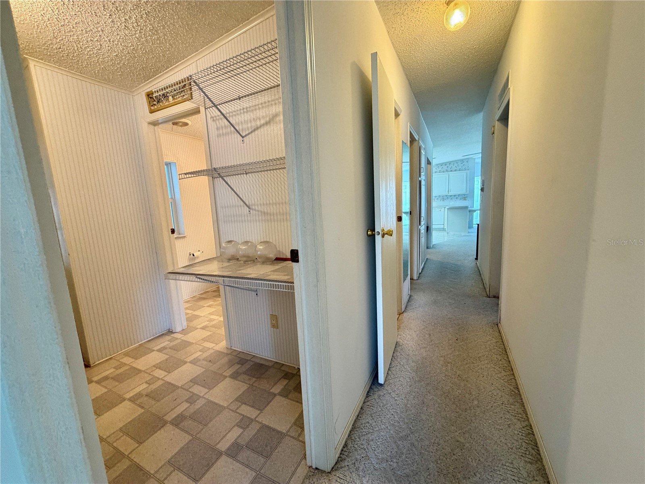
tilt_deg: -7.6
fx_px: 261
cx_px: 322
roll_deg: +3.6
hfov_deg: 102.1
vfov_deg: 85.7
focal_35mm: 14
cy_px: 242
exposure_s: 1/60
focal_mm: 2.22
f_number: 2.2
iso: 250
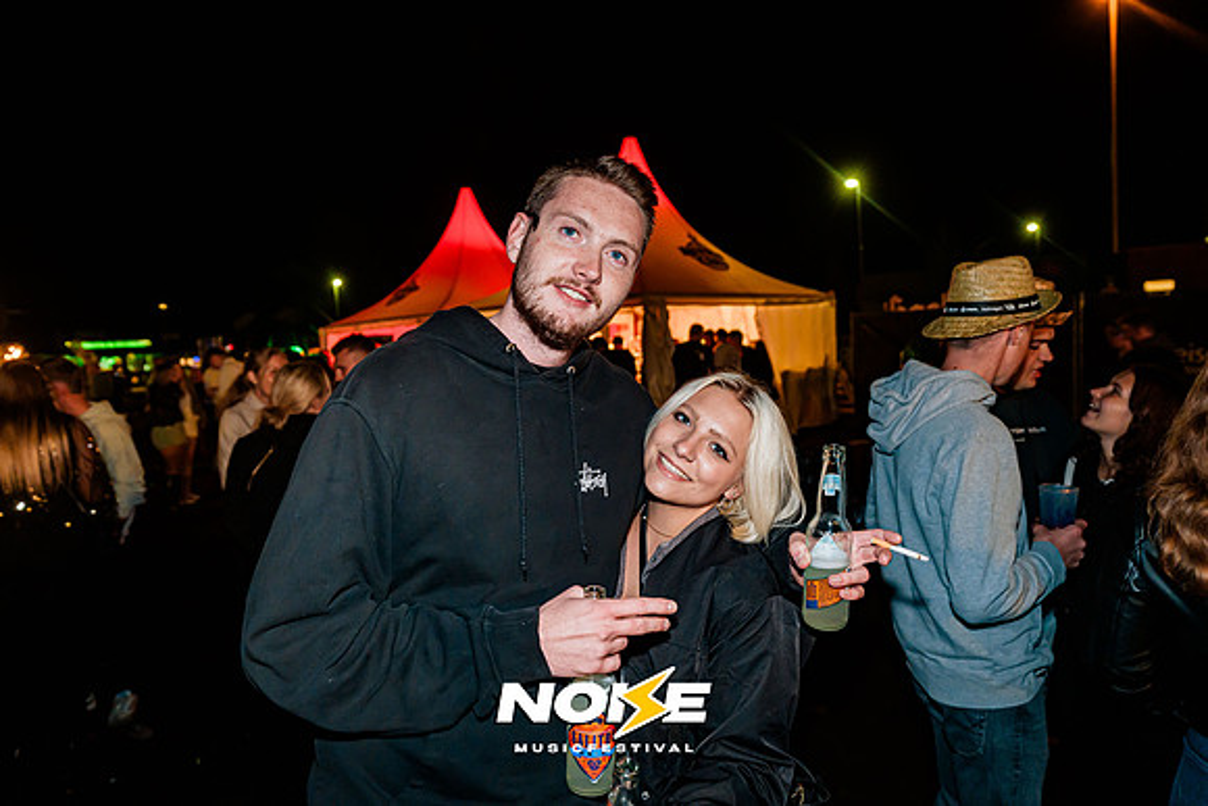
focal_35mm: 24
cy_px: 403
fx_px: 805
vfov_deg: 53.2
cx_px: 604
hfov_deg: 73.7
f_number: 3.5
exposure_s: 1/60
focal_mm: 24
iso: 1250
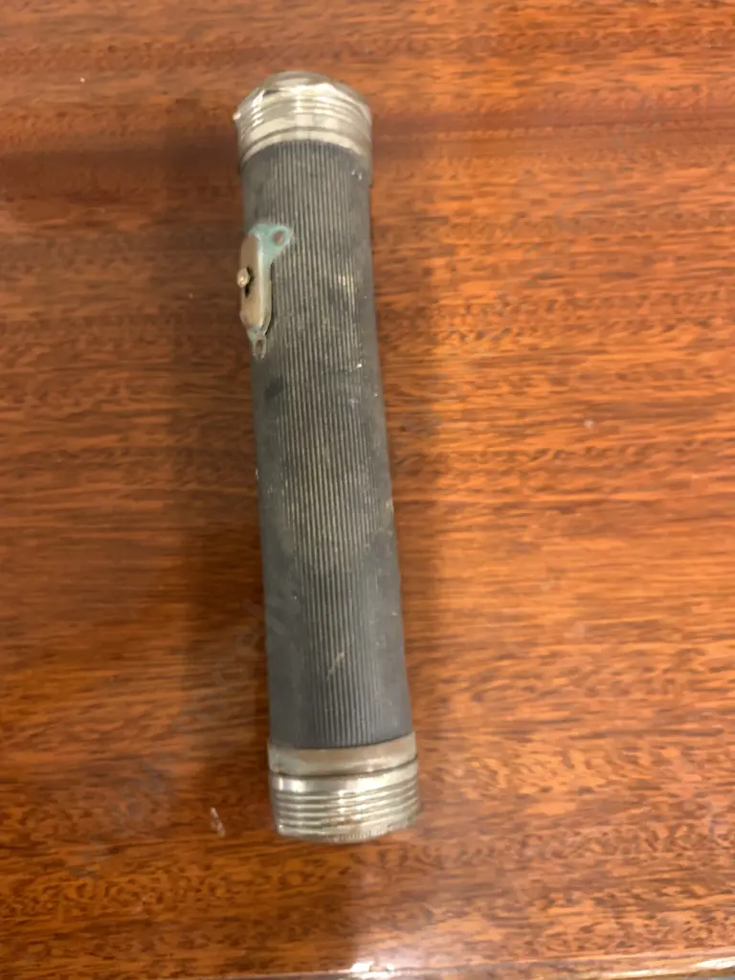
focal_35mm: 26
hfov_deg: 53.1
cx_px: 368
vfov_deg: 67.3
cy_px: 490
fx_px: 736
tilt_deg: -81.3
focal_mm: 4.25
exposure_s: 1/33
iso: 320
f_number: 1.8
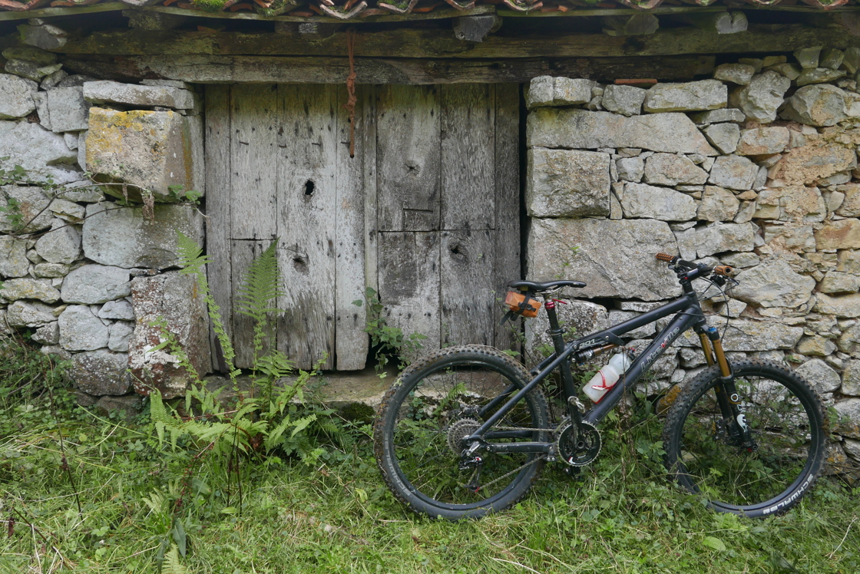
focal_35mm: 31
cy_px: 275
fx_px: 741
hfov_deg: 60.3
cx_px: 441
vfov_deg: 42.4
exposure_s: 1/125
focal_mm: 13
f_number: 4.5
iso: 200
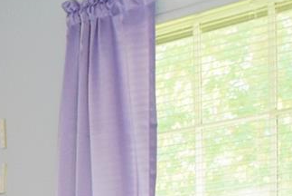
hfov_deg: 12.2
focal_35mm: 133
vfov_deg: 9.6
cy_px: 389
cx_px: -412
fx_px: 1080
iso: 800
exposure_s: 1/60.2
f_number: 5.6
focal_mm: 14
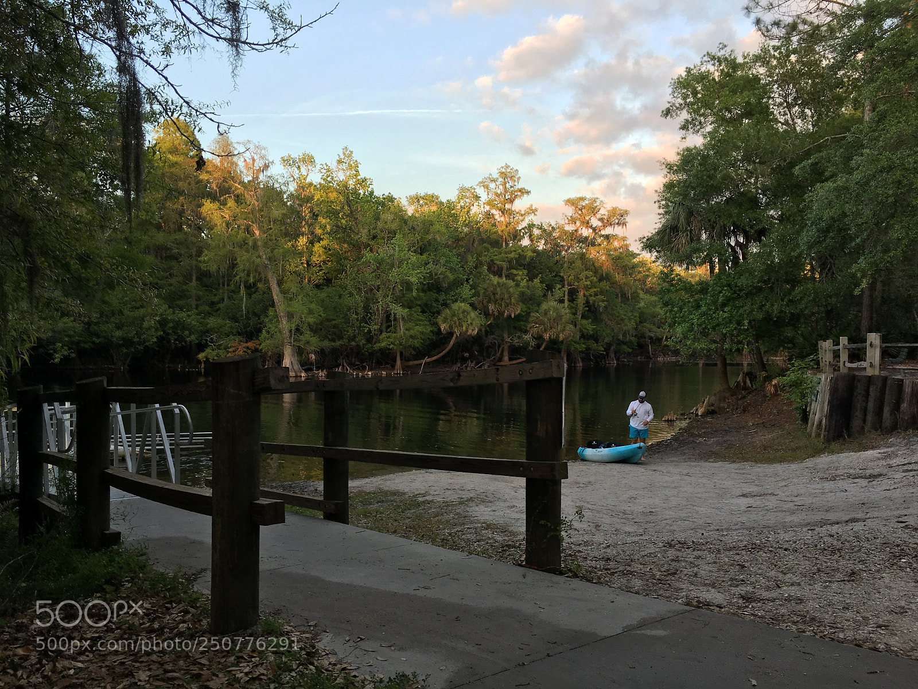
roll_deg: -0.8
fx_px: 769
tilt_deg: -0.7
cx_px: 459
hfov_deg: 61.7
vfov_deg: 48.2
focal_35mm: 29
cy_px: 344
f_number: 2.2
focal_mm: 4.15
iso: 25
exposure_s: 1/120
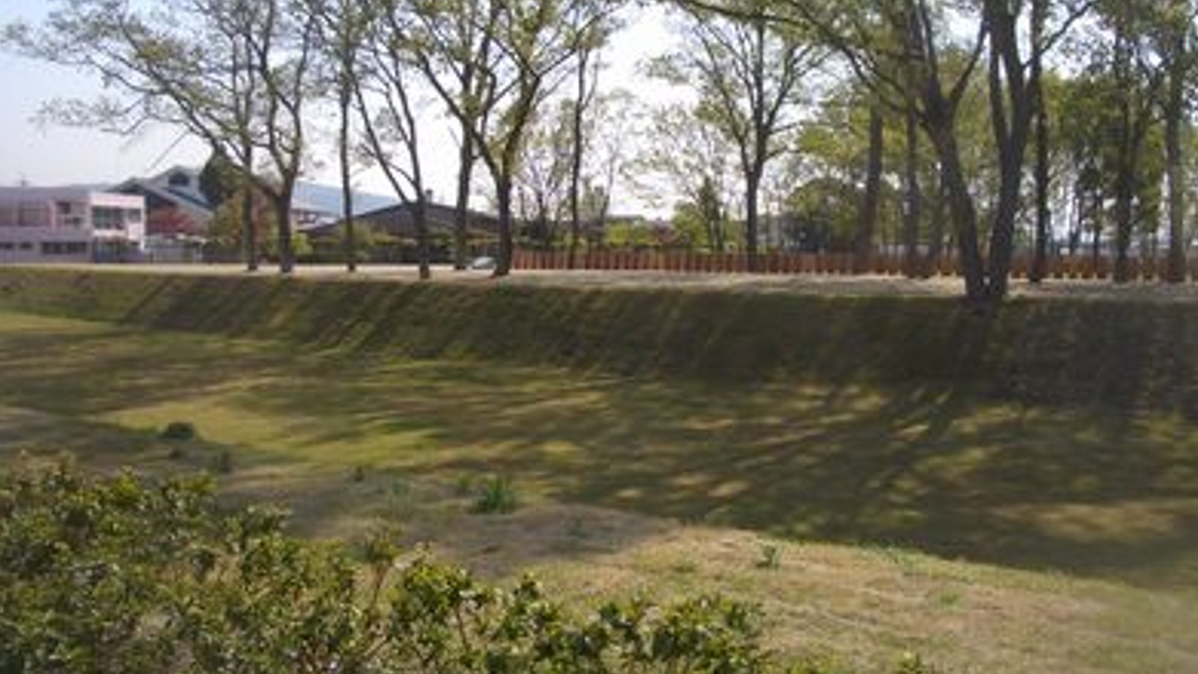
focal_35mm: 39
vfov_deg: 30.3
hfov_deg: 51.6
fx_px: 1239
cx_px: 610
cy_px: 263
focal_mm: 5.8
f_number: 4.3
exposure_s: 1/320
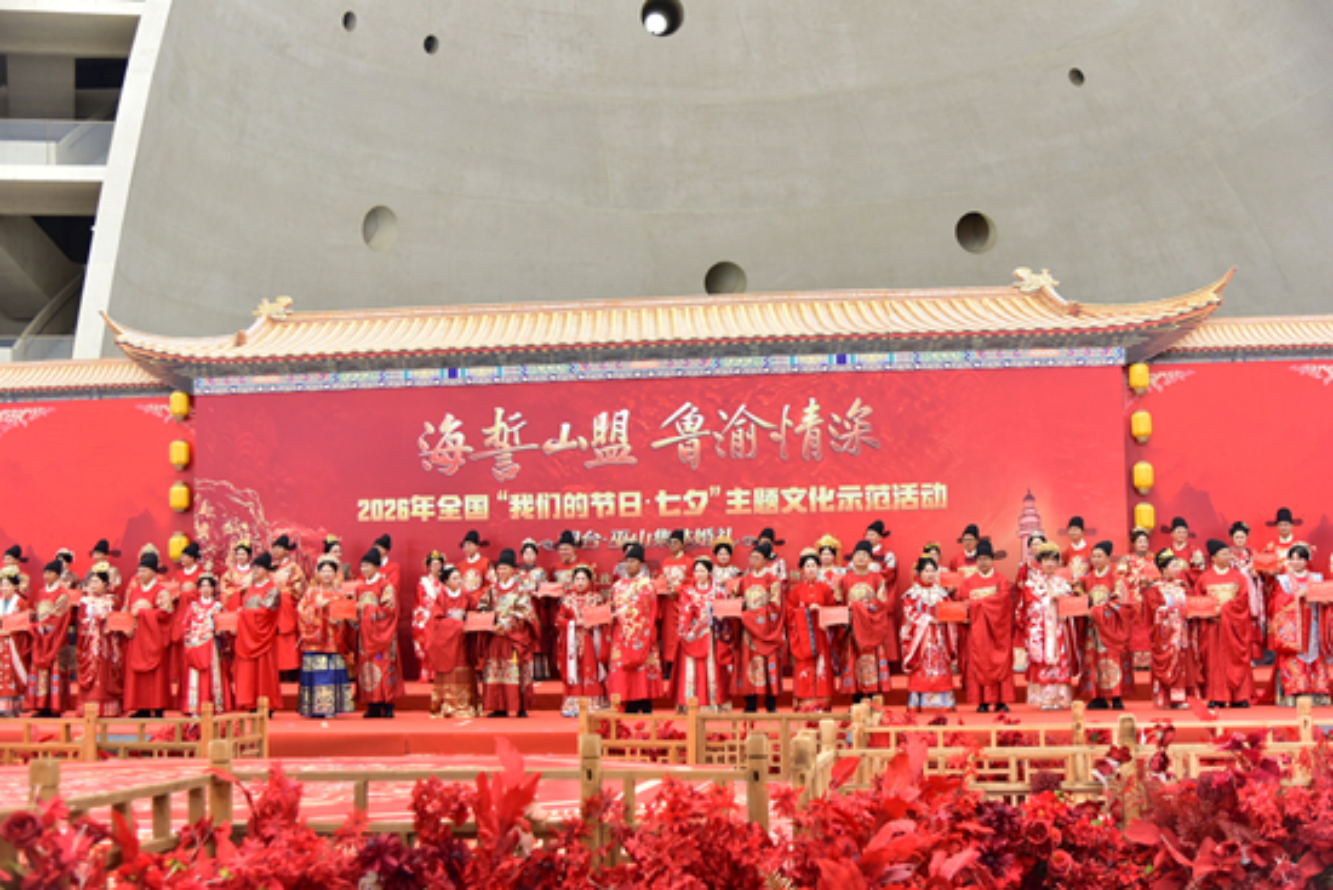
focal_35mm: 48
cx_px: 666
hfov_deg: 41.1
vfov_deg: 28.1
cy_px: 445
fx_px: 1778
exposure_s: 1/4000
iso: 1000
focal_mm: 48
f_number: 4
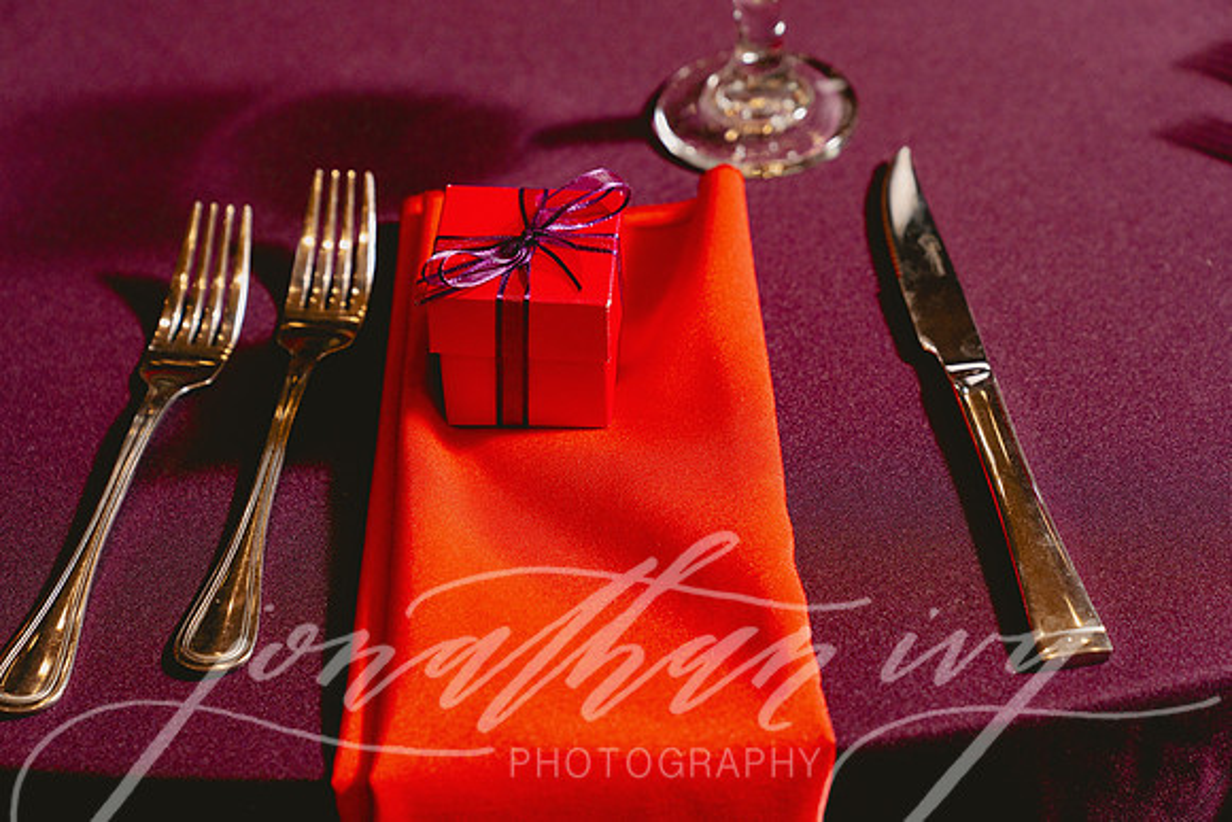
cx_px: 616
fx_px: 2362
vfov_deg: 19.7
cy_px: 411
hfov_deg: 29.2
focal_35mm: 69
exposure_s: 1/125
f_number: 4
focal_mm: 69
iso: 400
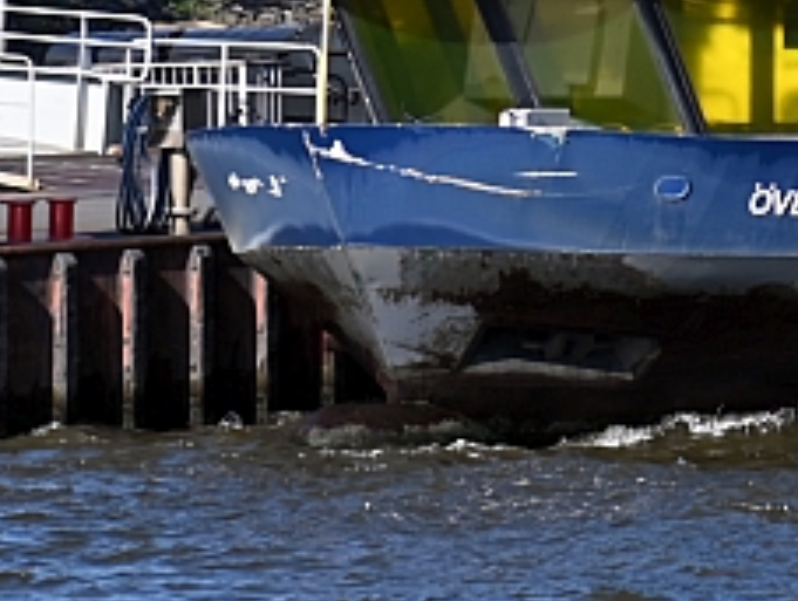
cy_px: -279
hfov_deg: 3.8
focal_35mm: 520
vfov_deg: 2.9
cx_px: 1733
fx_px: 12007
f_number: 5
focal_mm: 120
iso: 100
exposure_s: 1/400
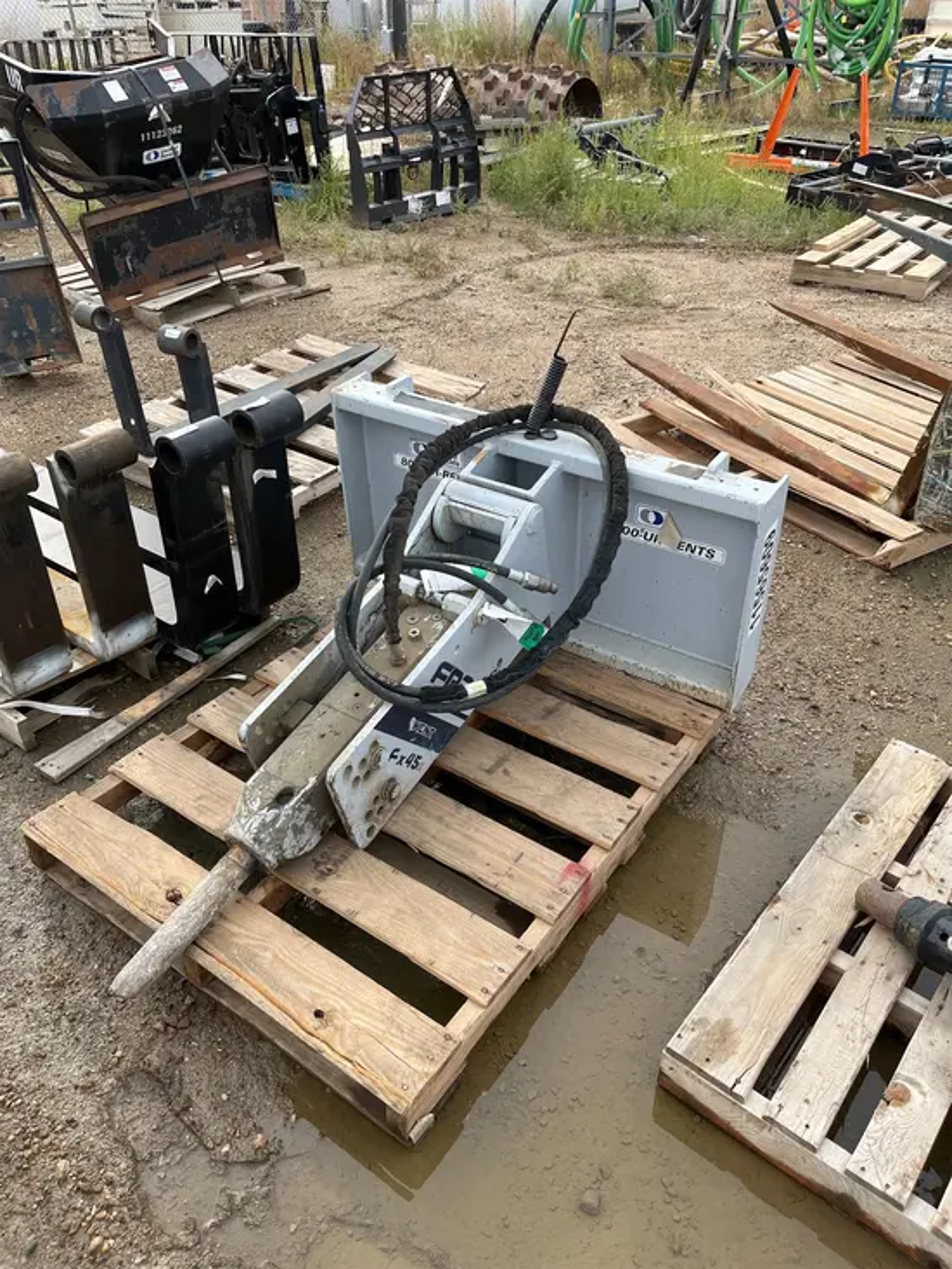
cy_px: 634
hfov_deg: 53.1
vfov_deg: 67.3
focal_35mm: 26
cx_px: 476
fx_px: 953
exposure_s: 1/827
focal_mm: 5.1
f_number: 1.6
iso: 50
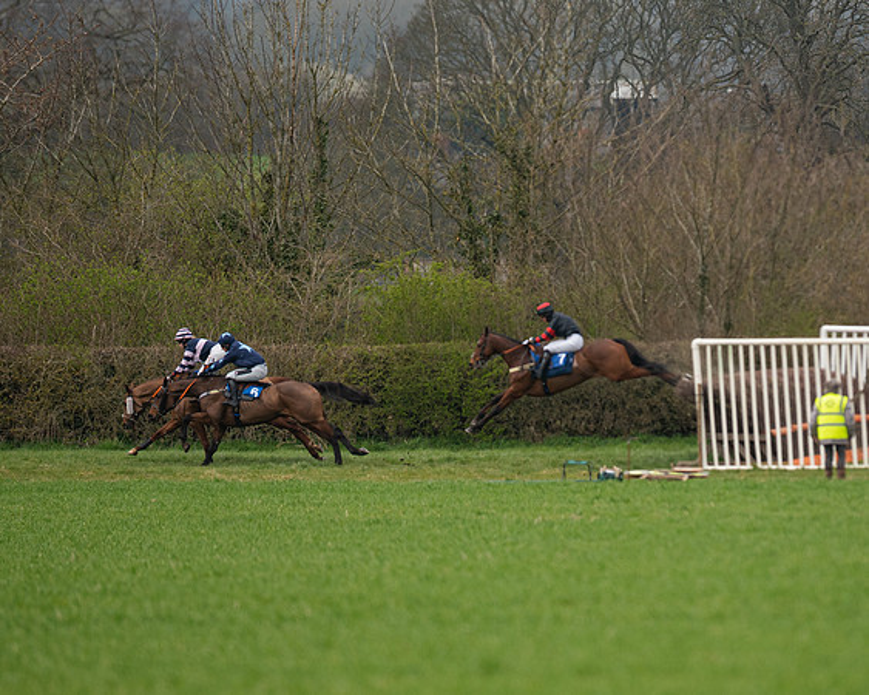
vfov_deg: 2.4
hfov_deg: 3.0
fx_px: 16606
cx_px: 571
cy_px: 417
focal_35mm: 646
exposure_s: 1/3200
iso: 400
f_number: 5
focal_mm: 400
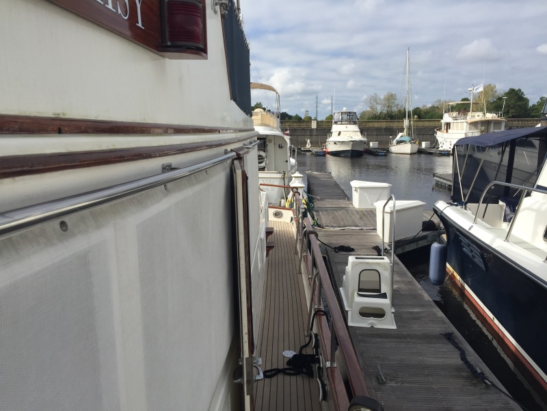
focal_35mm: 29
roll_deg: -0.3
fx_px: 458
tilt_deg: -9.6
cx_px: 274
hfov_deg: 61.7
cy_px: 206
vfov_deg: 48.2
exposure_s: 1/2198
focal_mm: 4.15
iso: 32
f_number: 2.2
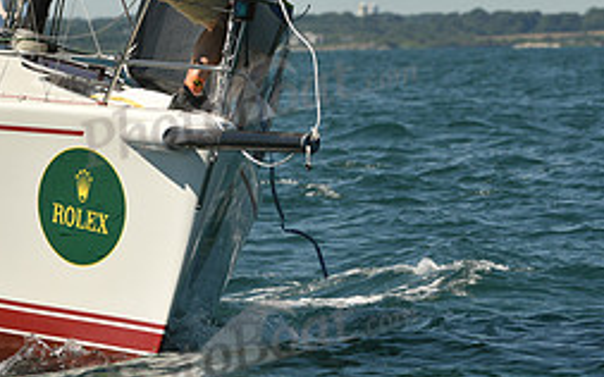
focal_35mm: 561
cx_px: -41
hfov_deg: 3.7
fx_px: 9233
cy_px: 16
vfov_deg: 2.3
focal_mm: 240
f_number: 8
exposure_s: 1/1250
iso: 250
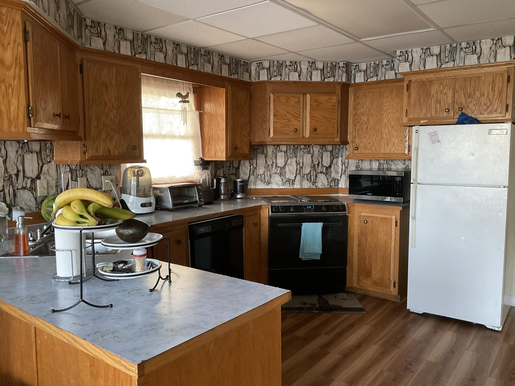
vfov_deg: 48.2
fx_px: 431
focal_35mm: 29
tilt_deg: -6.4
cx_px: 258
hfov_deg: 61.7
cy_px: 193
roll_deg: -0.3
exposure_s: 1/40
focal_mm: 3
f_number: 1.8
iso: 250
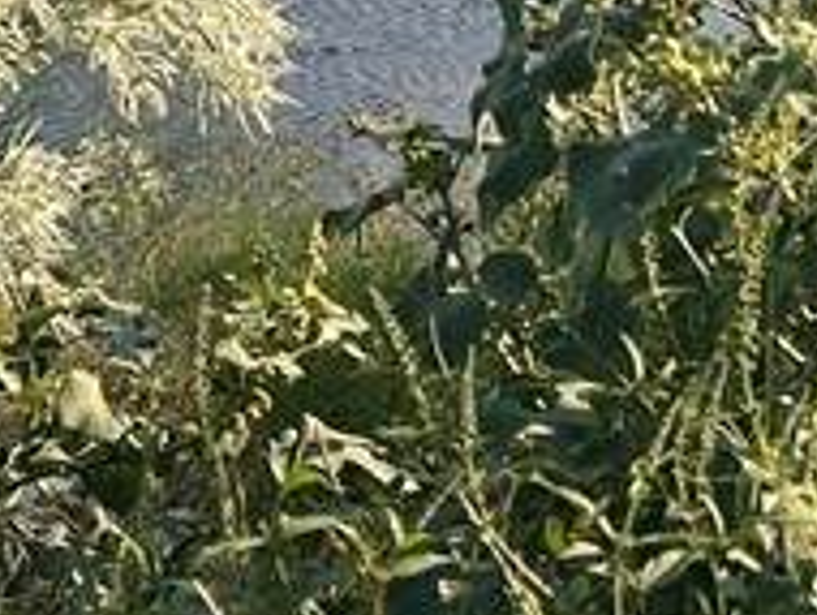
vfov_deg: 10.2
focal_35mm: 140
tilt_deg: -7.0
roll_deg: +0.0
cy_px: -383
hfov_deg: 14.0
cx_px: 112
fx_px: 3308
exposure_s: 1/3968
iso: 50
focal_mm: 5.7
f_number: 1.5
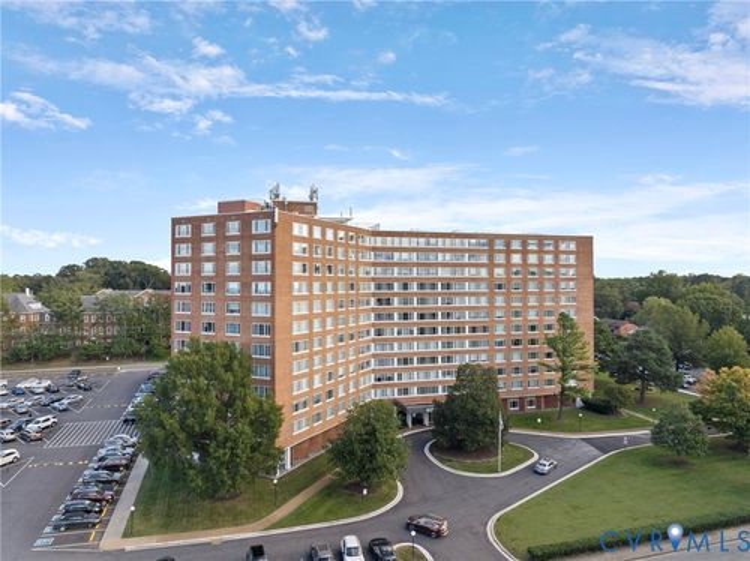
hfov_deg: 71.6
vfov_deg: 56.7
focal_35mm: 24
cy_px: 280
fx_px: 519
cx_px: 375
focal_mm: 12.29
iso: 100
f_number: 4
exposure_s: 1/25
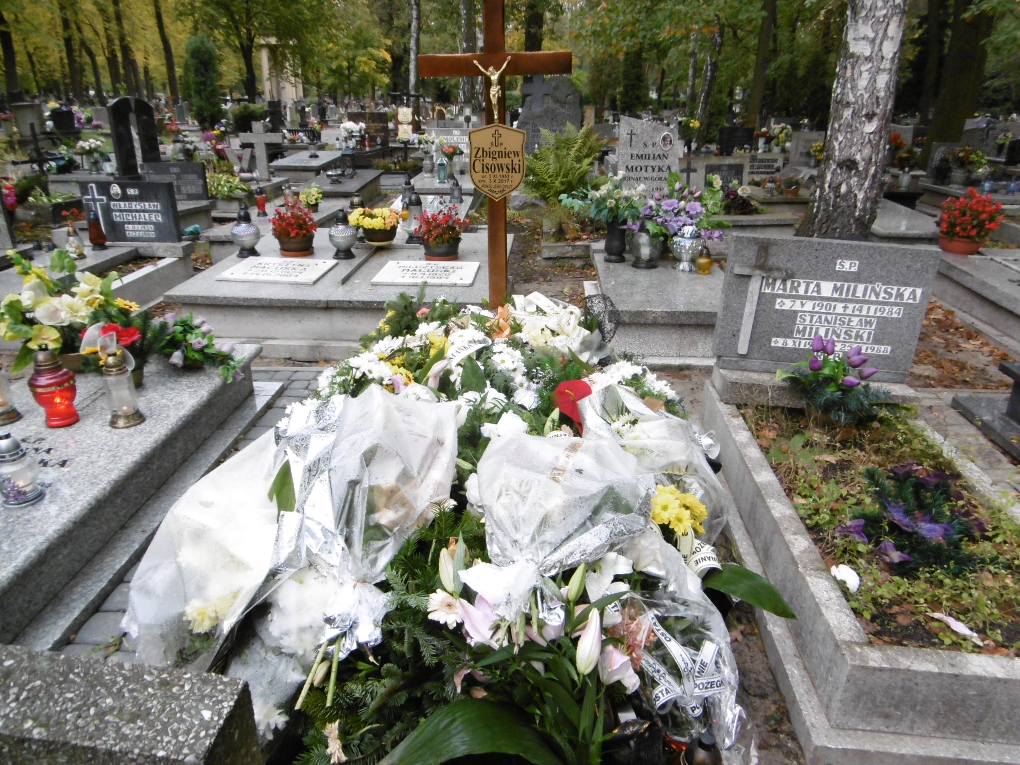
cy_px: 382
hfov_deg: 71.6
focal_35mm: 24
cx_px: 510
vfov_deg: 56.8
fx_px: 707
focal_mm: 4.3
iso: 250
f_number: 3.1
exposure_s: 1/60
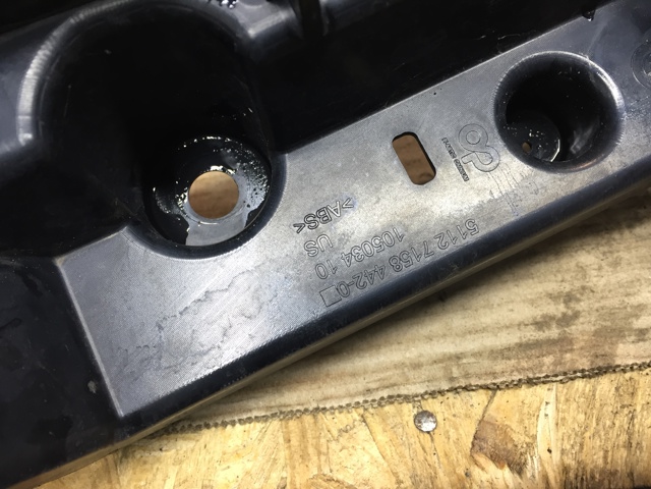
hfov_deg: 61.7
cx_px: 326
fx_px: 545
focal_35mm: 29
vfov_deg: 48.2
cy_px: 244
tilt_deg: -53.5
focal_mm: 4.15
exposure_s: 1/33
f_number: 2.2
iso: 80
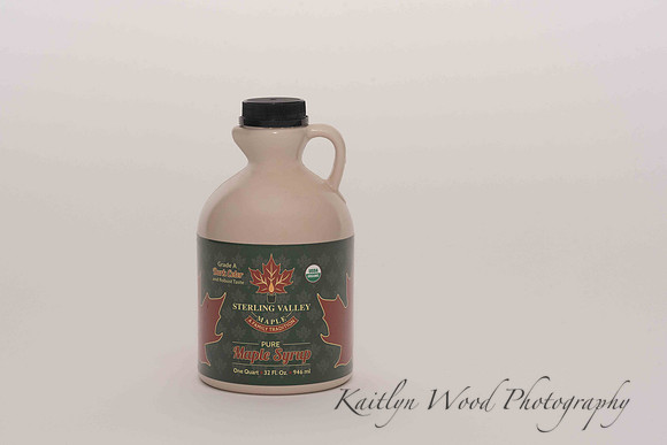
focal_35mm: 85
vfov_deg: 16.0
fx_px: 1583
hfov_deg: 23.8
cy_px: 222
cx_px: 334
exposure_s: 1/100
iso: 400
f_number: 13
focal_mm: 85
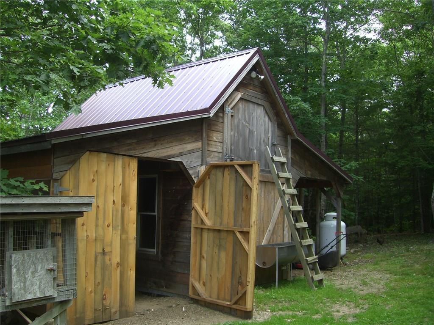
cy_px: 162
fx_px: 476
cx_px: 217
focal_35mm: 38
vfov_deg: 37.7
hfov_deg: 49.0
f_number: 2.7
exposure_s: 1/125
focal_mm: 6.2
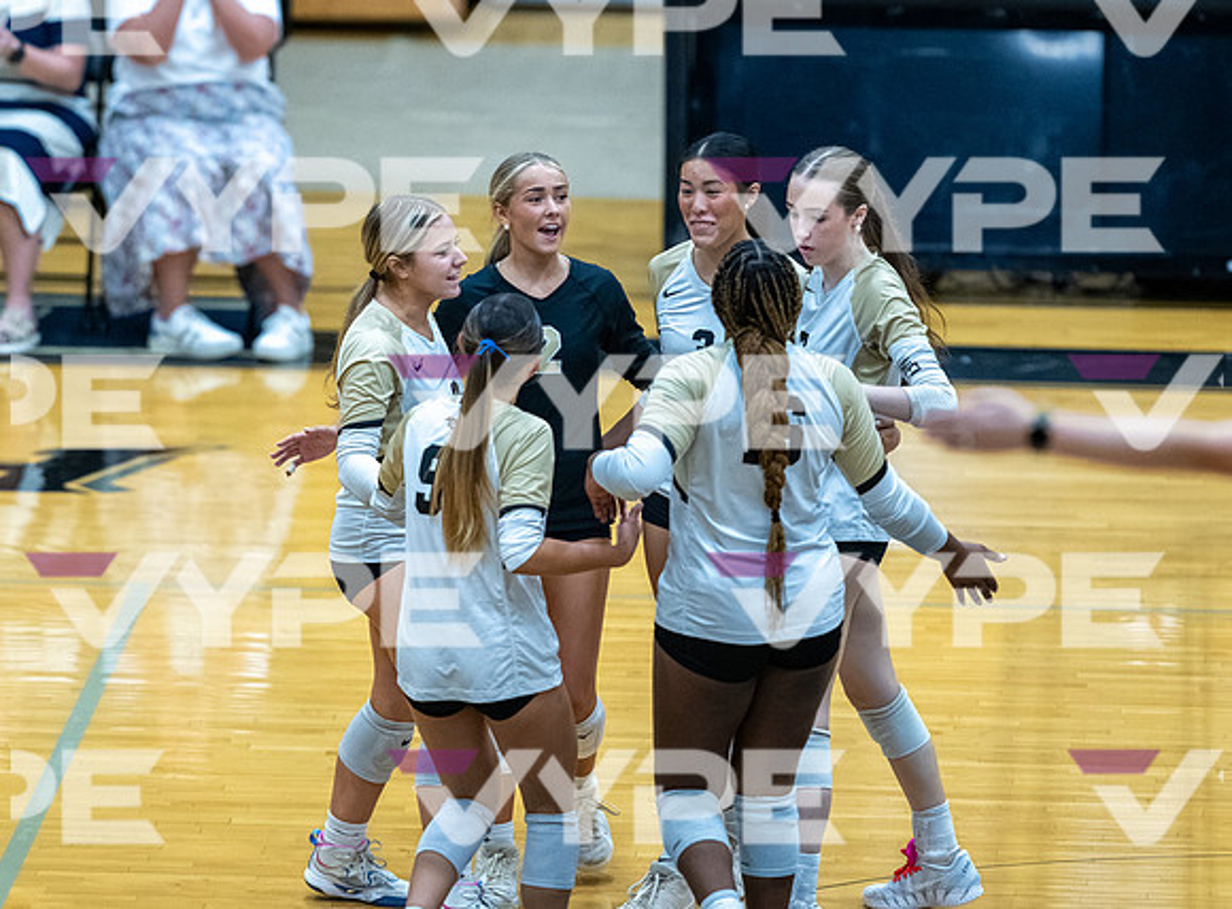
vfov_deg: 4.7
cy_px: 291
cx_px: 481
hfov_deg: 6.3
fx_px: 11146
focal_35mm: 315
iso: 3200
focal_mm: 200
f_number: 2
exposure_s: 1/1600
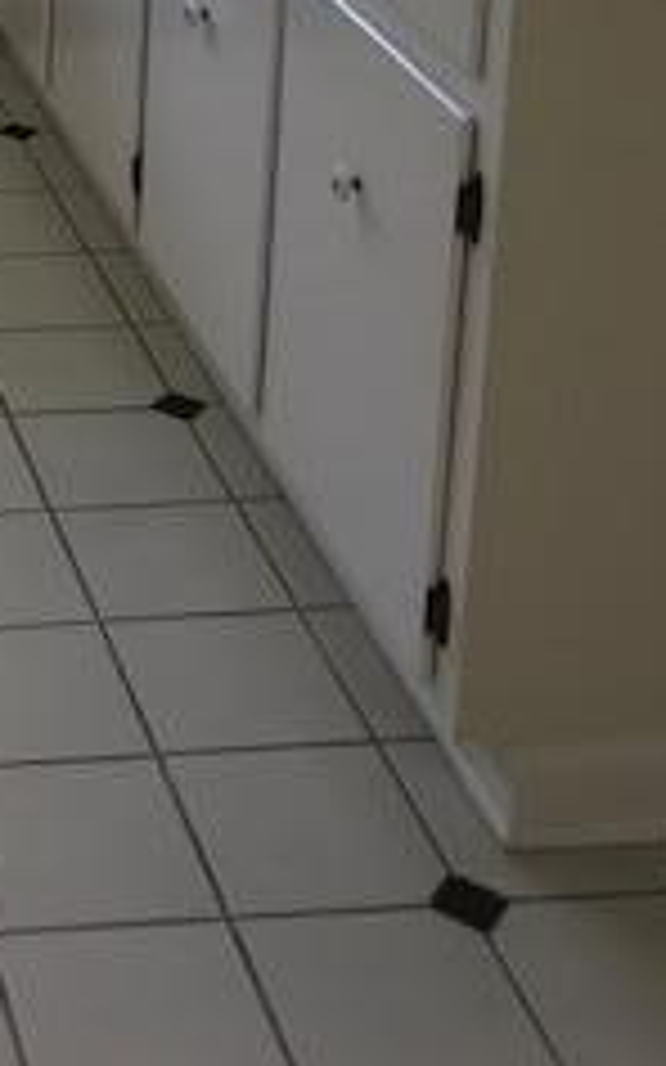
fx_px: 2325
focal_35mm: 80
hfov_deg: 15.1
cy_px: -261
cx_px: -320
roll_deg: -0.2
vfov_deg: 23.3
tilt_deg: -13.4
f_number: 1.8
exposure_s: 1/120
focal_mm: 3.99
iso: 32
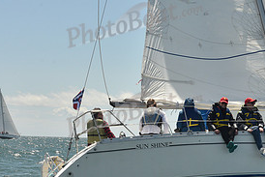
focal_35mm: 148
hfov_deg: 13.7
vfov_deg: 9.3
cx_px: 253
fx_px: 1090
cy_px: 148
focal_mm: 70
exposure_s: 1/800
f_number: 11
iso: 320
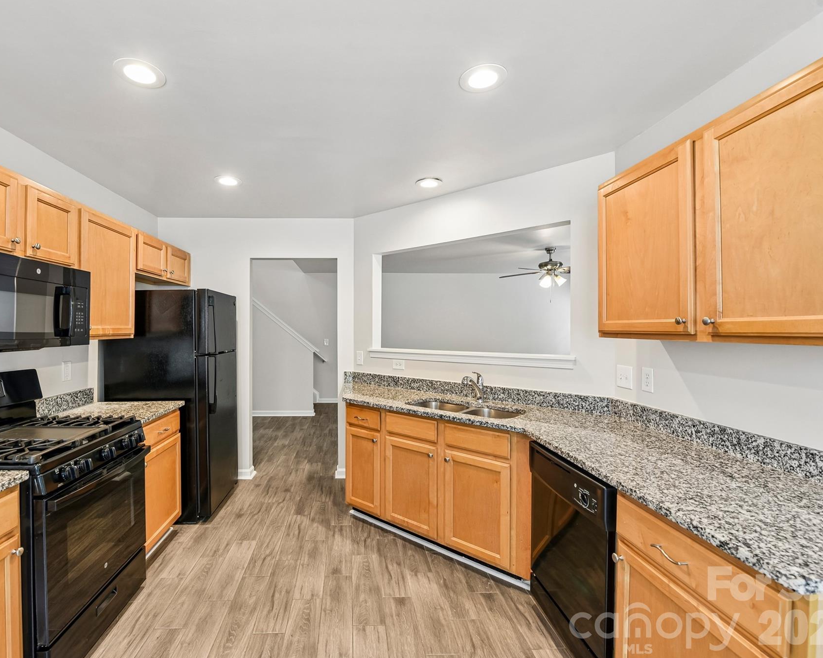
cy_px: 329
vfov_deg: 80.4
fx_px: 390
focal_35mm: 16
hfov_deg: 92.7
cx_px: 363
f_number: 8
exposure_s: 1/5
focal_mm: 14
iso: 200
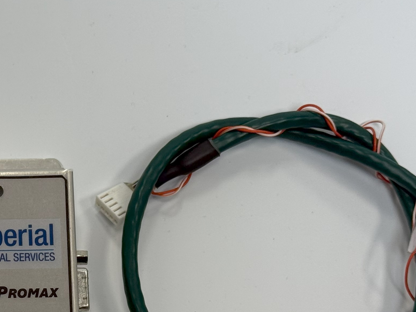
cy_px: 279
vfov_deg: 11.8
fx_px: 1502
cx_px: -22
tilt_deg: -57.7
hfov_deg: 15.4
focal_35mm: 125
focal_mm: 6.76
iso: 64
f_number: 1.78
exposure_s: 1/127
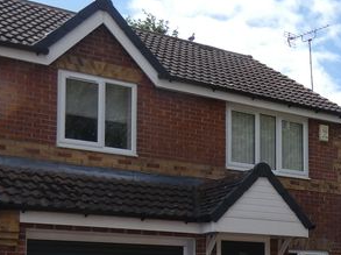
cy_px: 260
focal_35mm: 70
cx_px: 420
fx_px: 689
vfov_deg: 20.3
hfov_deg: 24.8
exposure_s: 1/1000
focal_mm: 3.6
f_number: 3.2
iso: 80
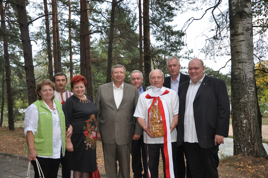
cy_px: 89
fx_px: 279
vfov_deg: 35.4
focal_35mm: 38
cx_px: 134
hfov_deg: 51.3
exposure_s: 1/80
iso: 800
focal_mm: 25
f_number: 4
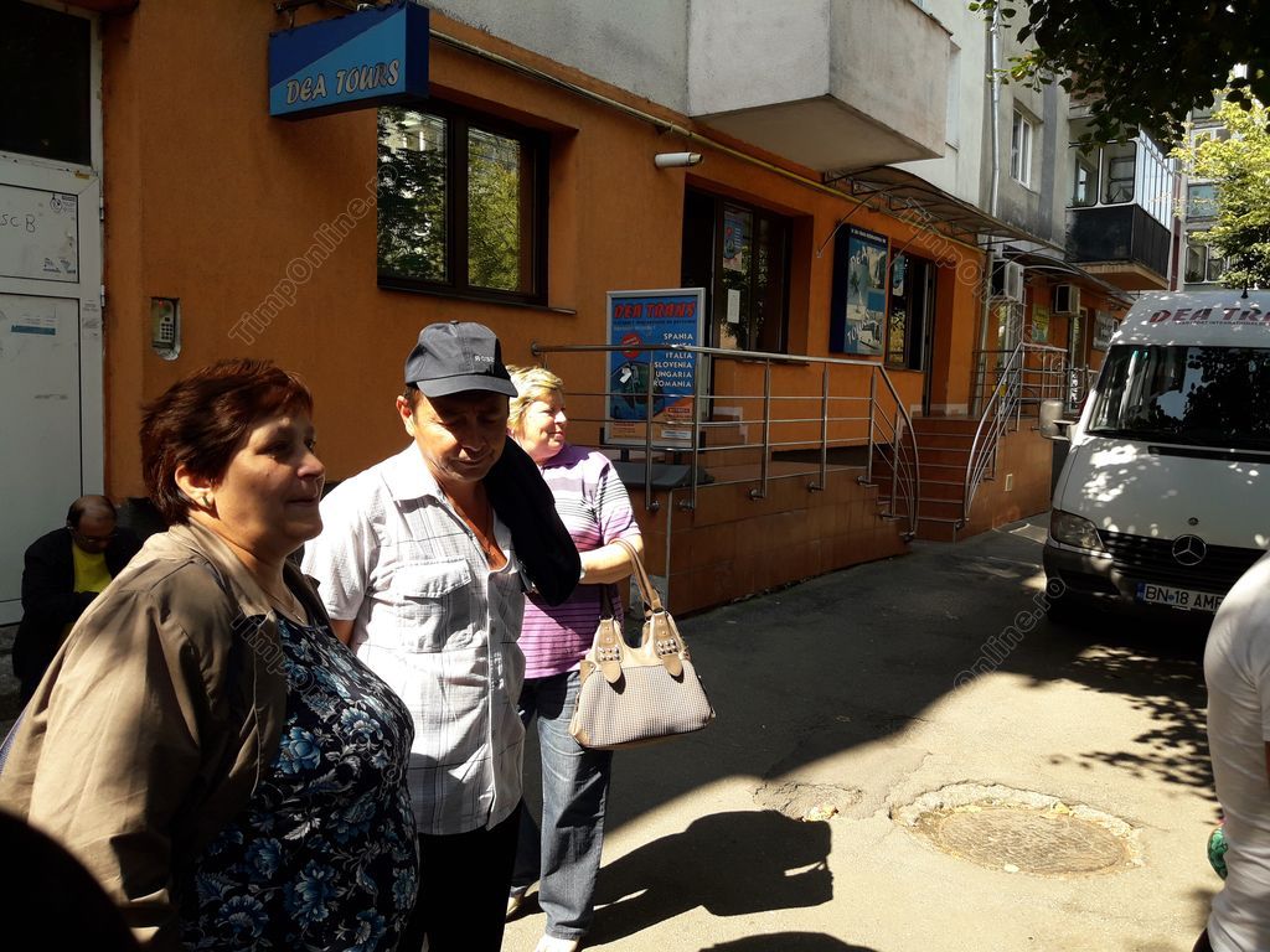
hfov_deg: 63.4
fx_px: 1027
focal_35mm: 28
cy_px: 476
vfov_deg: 49.7
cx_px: 635
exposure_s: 1/428
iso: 40
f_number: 1.9
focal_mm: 3.7
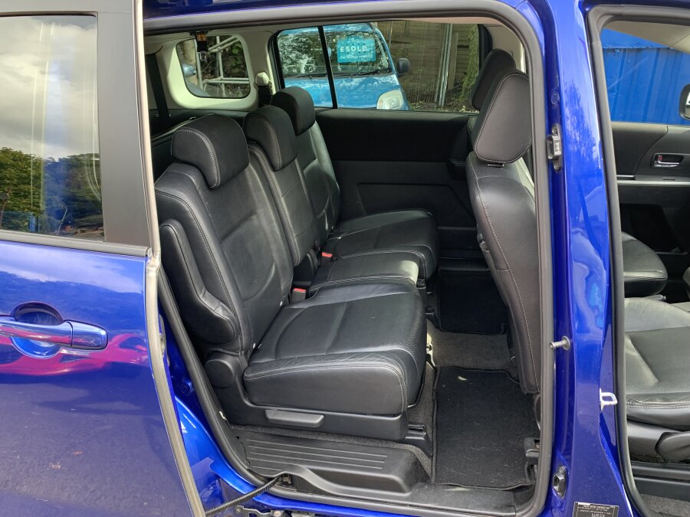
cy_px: 258
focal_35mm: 26
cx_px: 345
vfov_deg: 53.1
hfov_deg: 67.3
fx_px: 518
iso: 100
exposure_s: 1/120
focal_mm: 4.25
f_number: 1.8
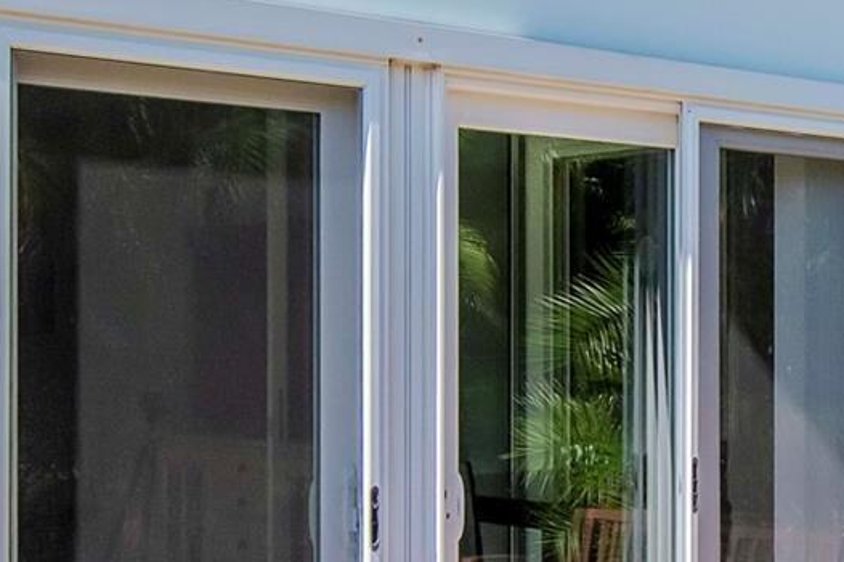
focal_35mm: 73
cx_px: 701
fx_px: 1710
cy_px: 570
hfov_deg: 27.1
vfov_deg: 18.2
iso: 1600
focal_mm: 16
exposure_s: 1/3200
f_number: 7.1
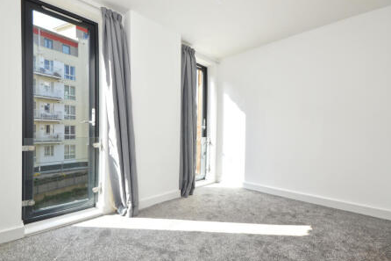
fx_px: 174
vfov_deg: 73.7
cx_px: 196
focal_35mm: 16
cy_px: 130
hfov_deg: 96.8
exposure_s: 1/100
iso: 200
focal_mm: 10
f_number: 10
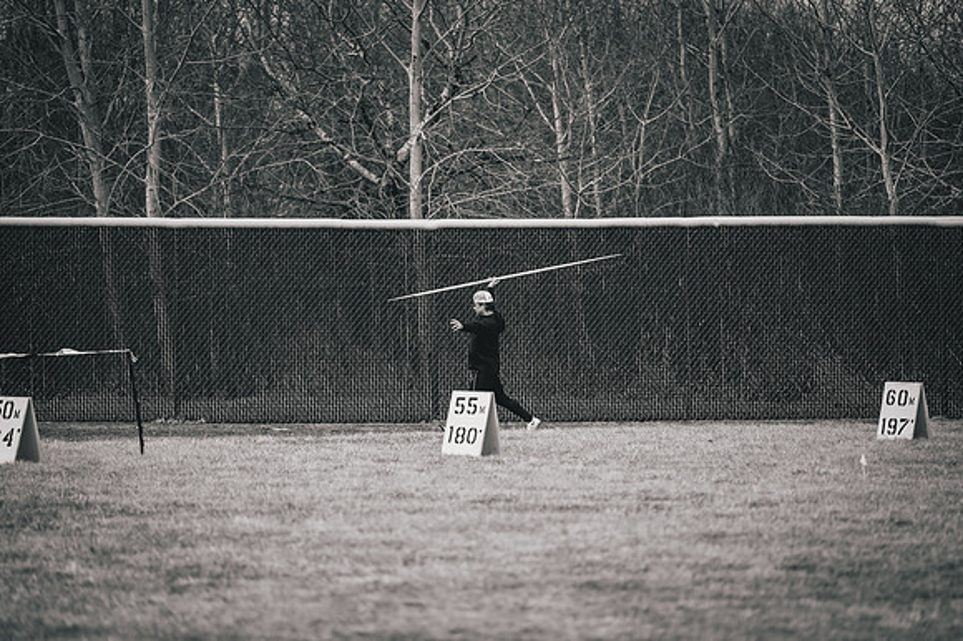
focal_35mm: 207
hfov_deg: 9.9
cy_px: 332
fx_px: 5535
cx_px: 498
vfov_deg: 6.6
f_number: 2.8
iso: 320
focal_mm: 200
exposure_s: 1/8000
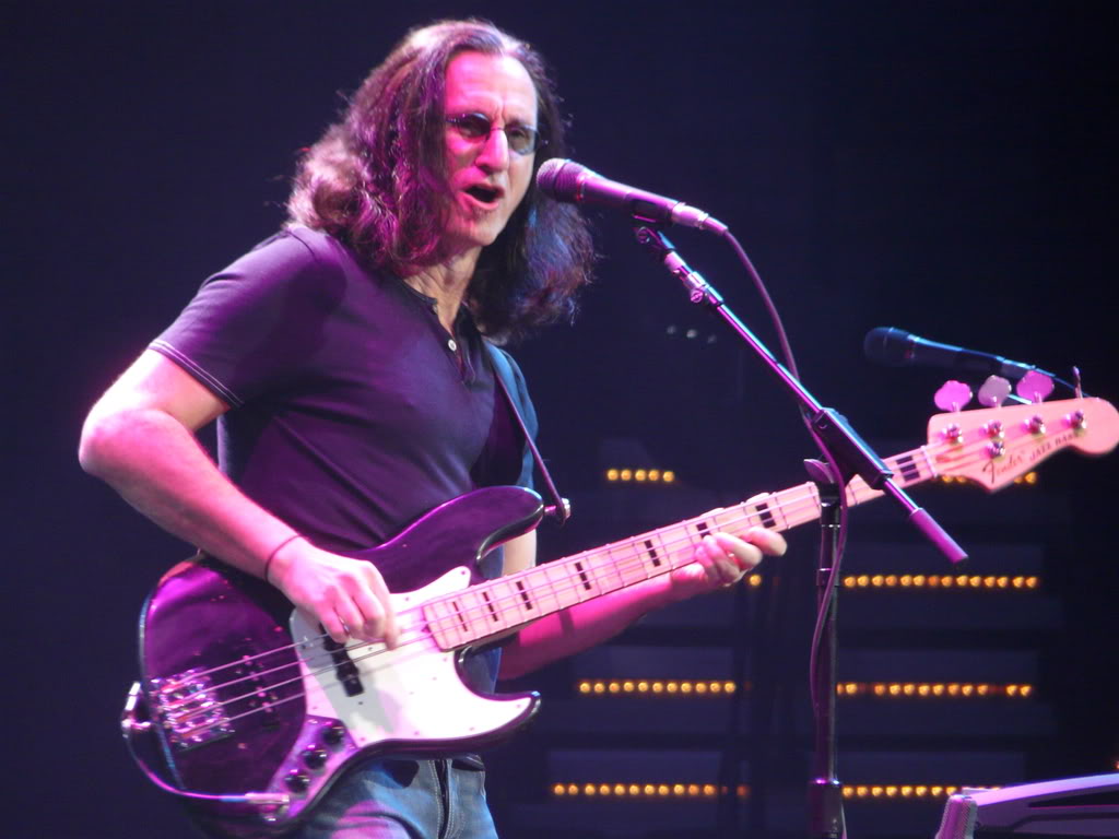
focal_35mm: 404
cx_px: 560
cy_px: 420
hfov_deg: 4.9
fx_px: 13060
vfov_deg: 3.7
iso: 200
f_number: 3.6
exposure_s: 1/50
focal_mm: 66.3
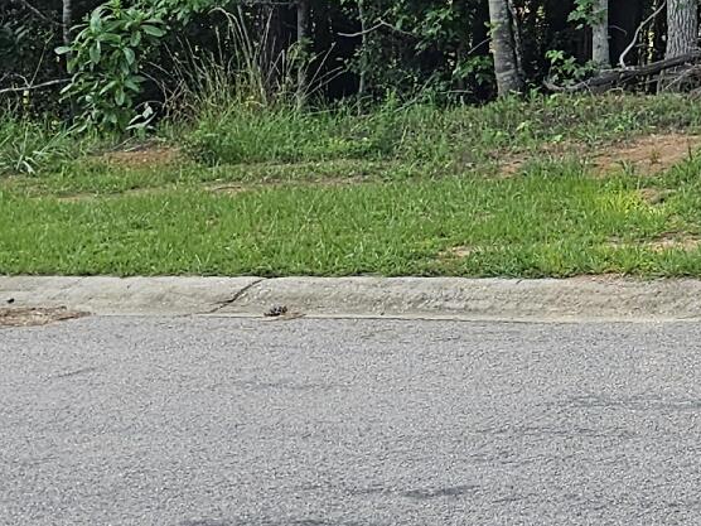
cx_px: 1285
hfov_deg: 14.0
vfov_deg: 11.4
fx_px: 2511
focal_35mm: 124
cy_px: -286
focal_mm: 6.3
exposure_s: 1/180
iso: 25
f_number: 1.7
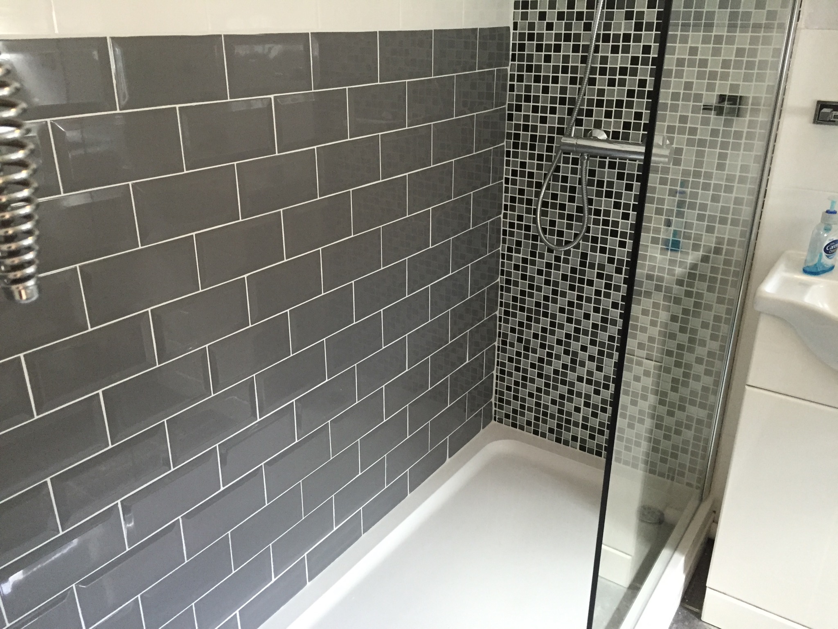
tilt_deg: -23.2
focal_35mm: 29
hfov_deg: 61.7
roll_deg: -0.1
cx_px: 419
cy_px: 314
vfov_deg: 48.2
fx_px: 702
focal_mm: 4.15
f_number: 2.2
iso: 200
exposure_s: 1/33
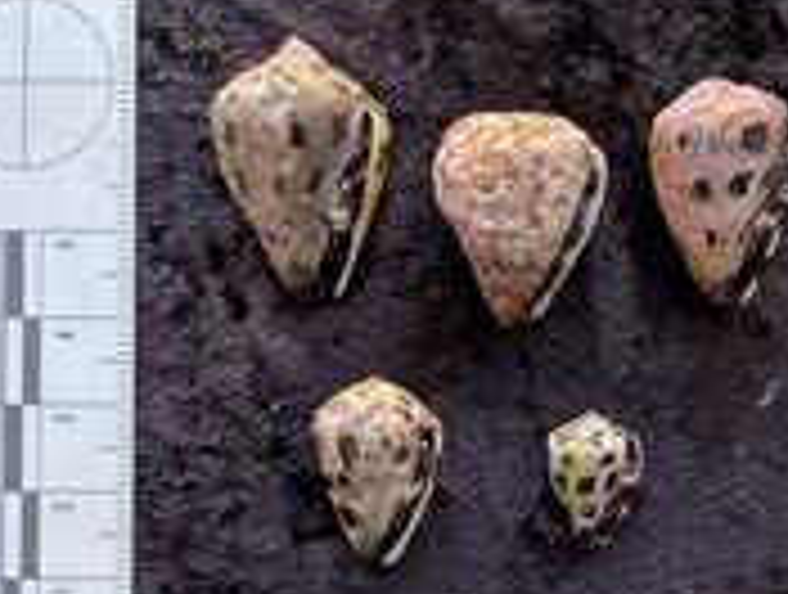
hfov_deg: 32.8
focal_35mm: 58
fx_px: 1323
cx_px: 545
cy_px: 457
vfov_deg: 25.0
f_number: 1.8
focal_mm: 3
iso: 50
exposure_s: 1/120
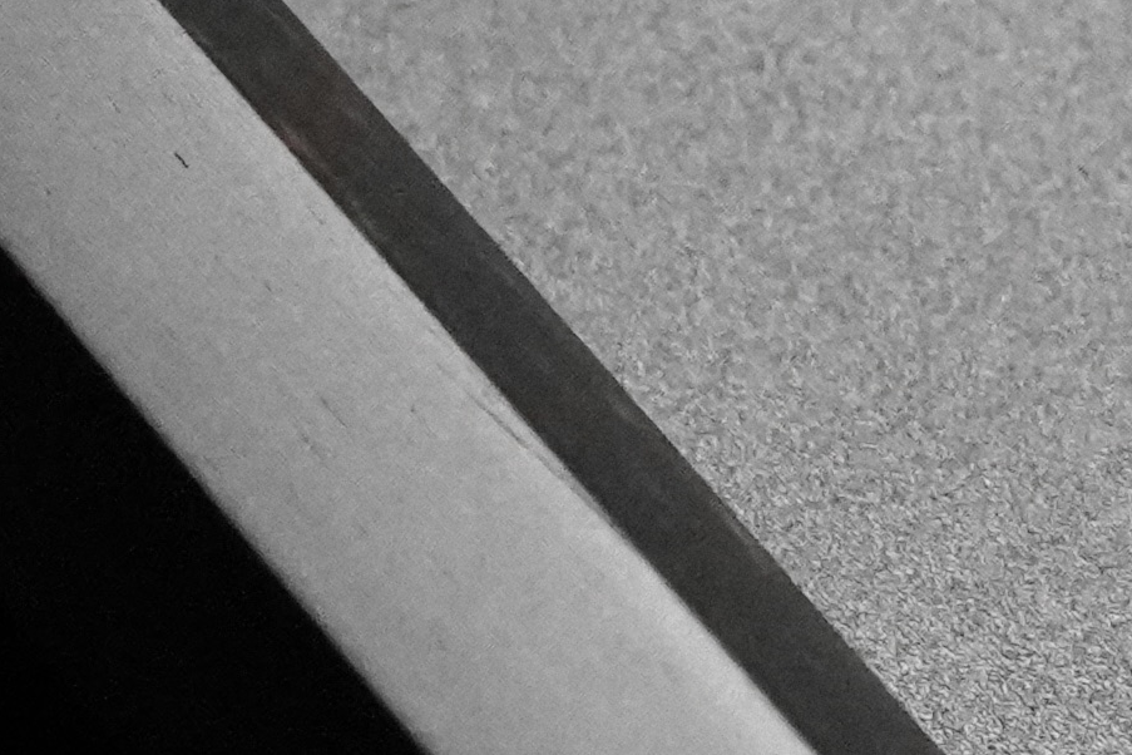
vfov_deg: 3.7
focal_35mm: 361
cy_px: 1871
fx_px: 11350
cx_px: 678
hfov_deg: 5.7
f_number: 5
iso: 6400
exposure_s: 1/125
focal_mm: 36.2
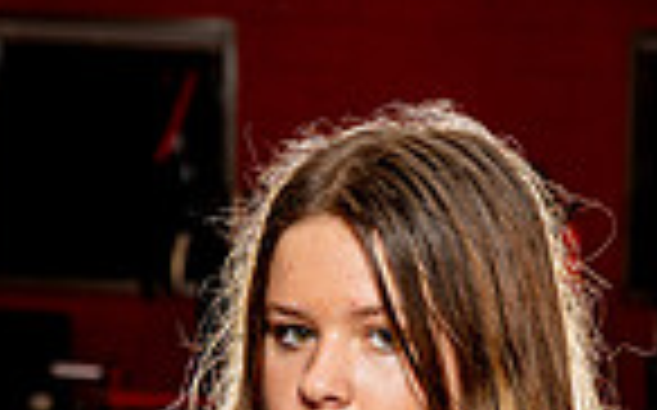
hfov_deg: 11.7
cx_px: 504
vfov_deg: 7.0
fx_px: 3203
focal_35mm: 179
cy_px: 915
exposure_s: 1/250
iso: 250
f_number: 4.5
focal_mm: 57
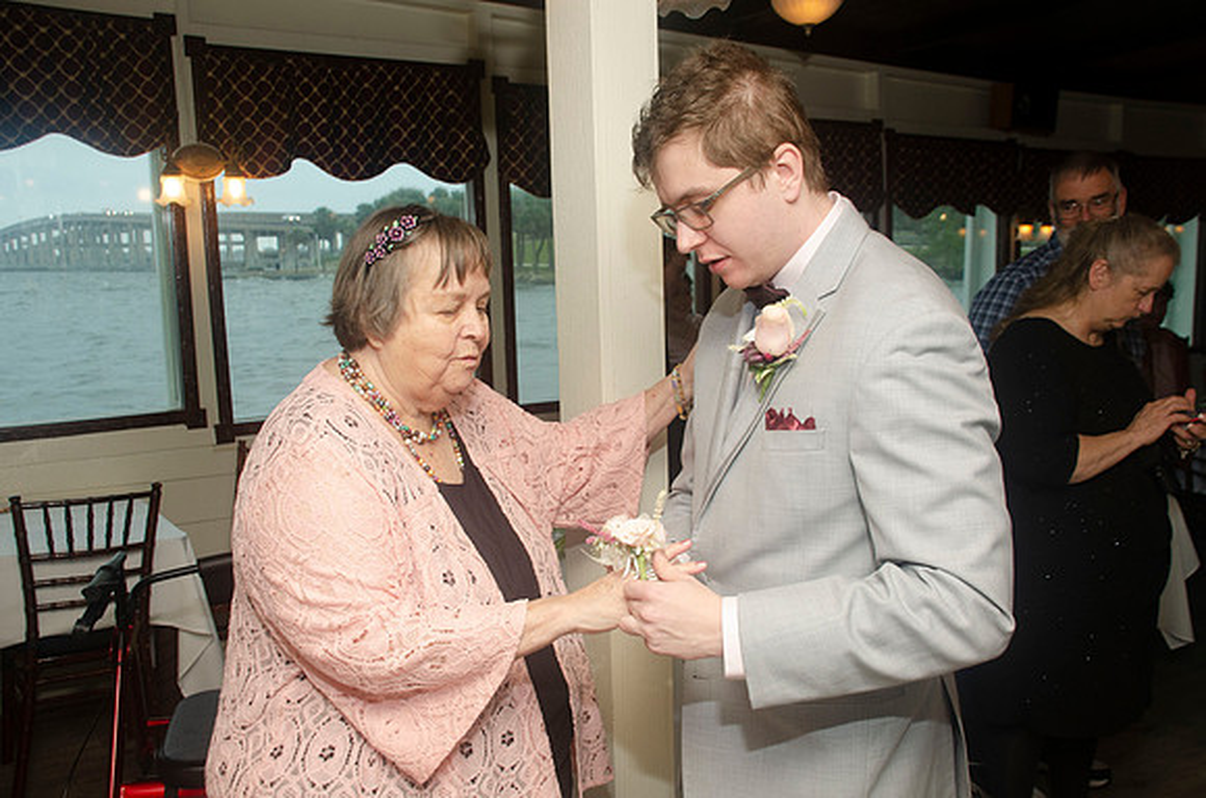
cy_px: 399
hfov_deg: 57.3
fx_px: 1103
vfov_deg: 39.8
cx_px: 603
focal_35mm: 33
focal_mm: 22
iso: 400
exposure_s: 1/80
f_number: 5.6
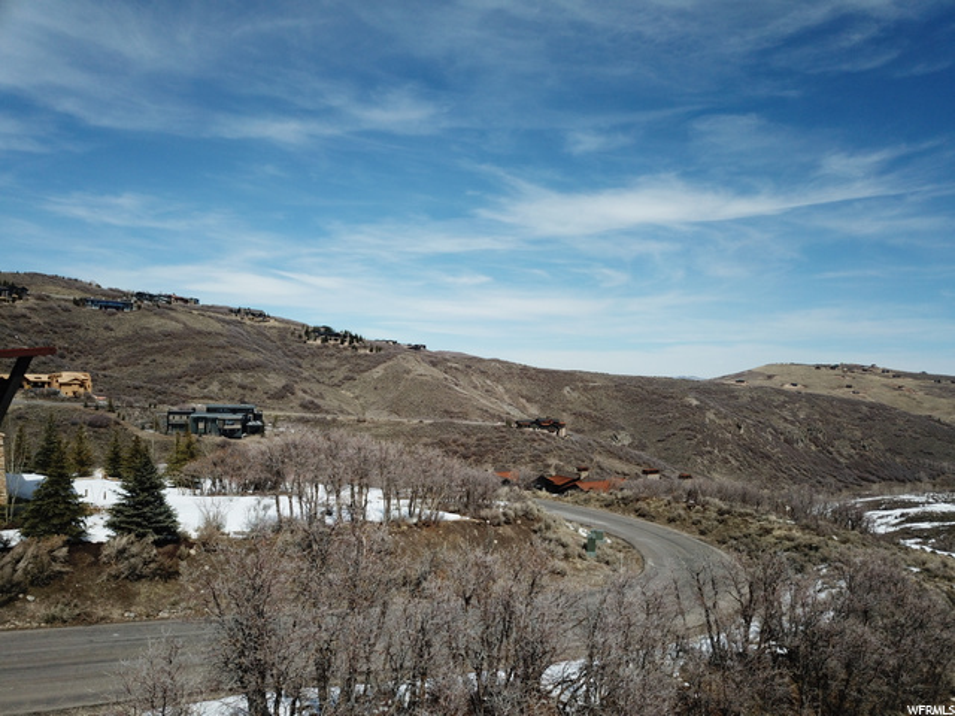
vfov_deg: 53.1
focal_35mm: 26
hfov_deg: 67.3
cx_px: 478
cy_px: 358
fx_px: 717
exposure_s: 1/2538
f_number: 2.2
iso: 100
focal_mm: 4.73
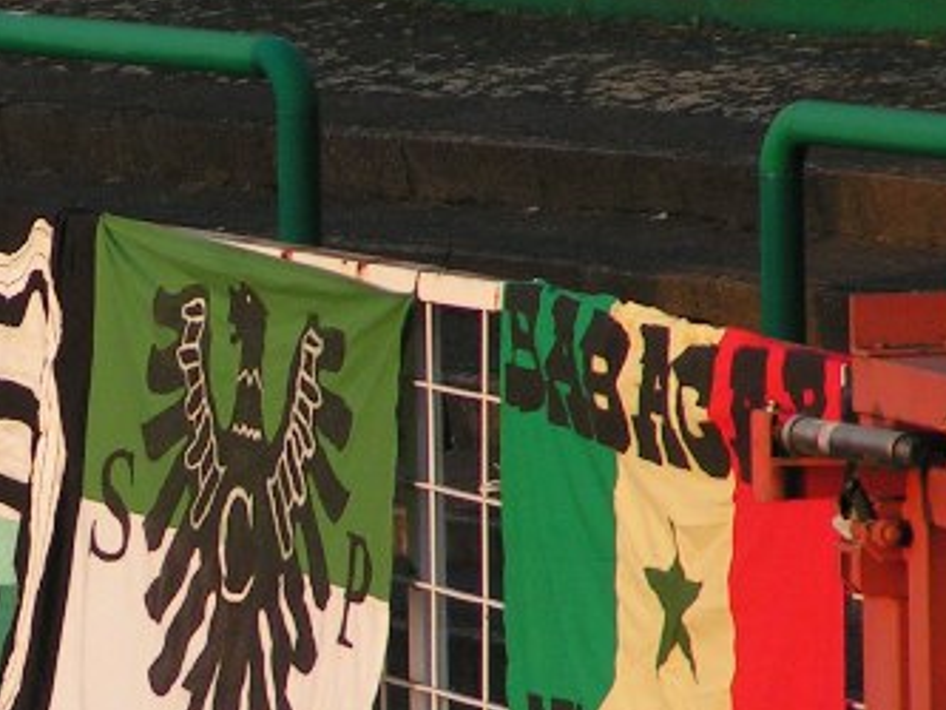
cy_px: 491
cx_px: -23
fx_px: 22308
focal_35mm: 816
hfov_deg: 2.4
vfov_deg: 1.8
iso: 100
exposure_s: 1/400
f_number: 3.5
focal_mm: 52
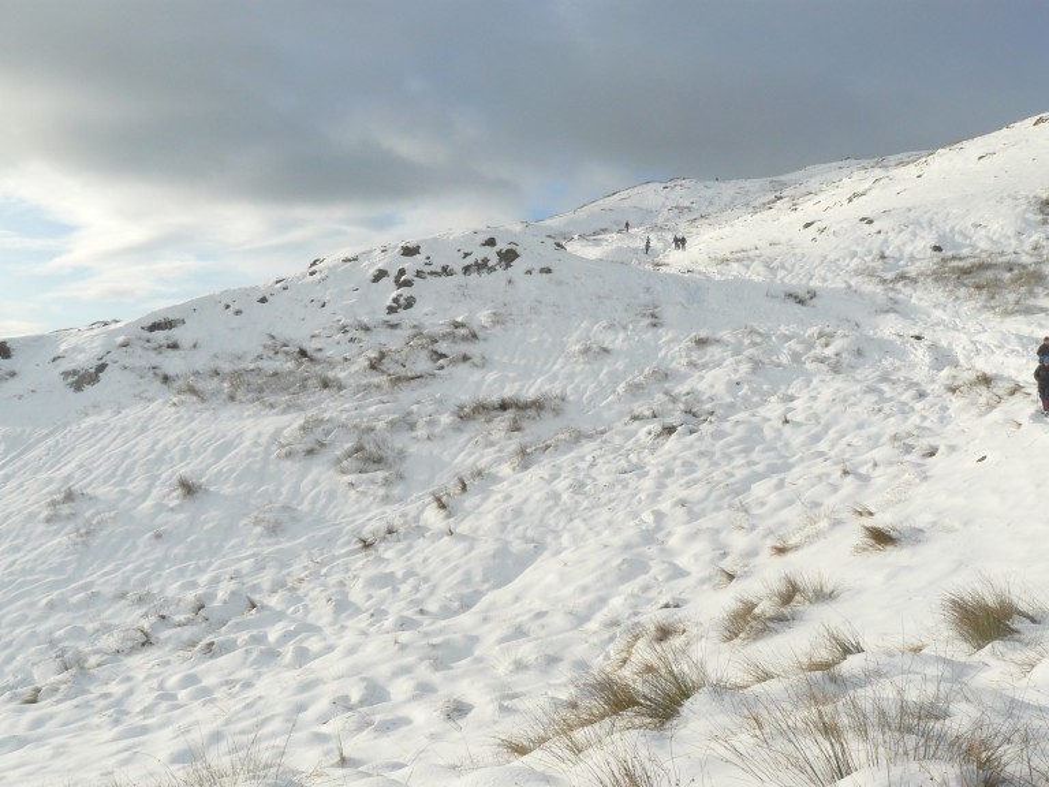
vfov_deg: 39.7
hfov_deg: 51.4
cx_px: 524
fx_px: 1091
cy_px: 394
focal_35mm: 36
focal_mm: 6
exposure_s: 1/200
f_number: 5.6
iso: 100
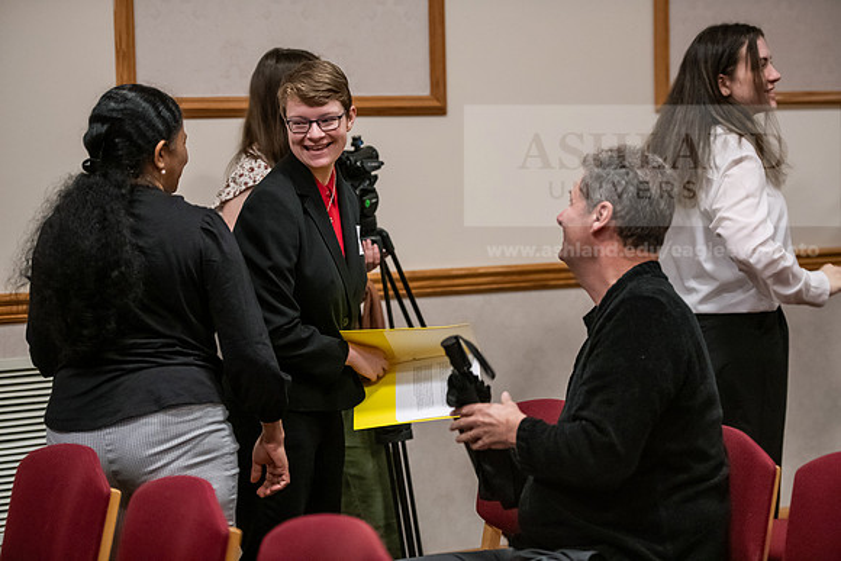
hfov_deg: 20.8
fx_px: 2290
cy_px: 280
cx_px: 420
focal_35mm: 98
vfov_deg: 14.0
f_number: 2.8
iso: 3200
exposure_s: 1/200
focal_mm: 98
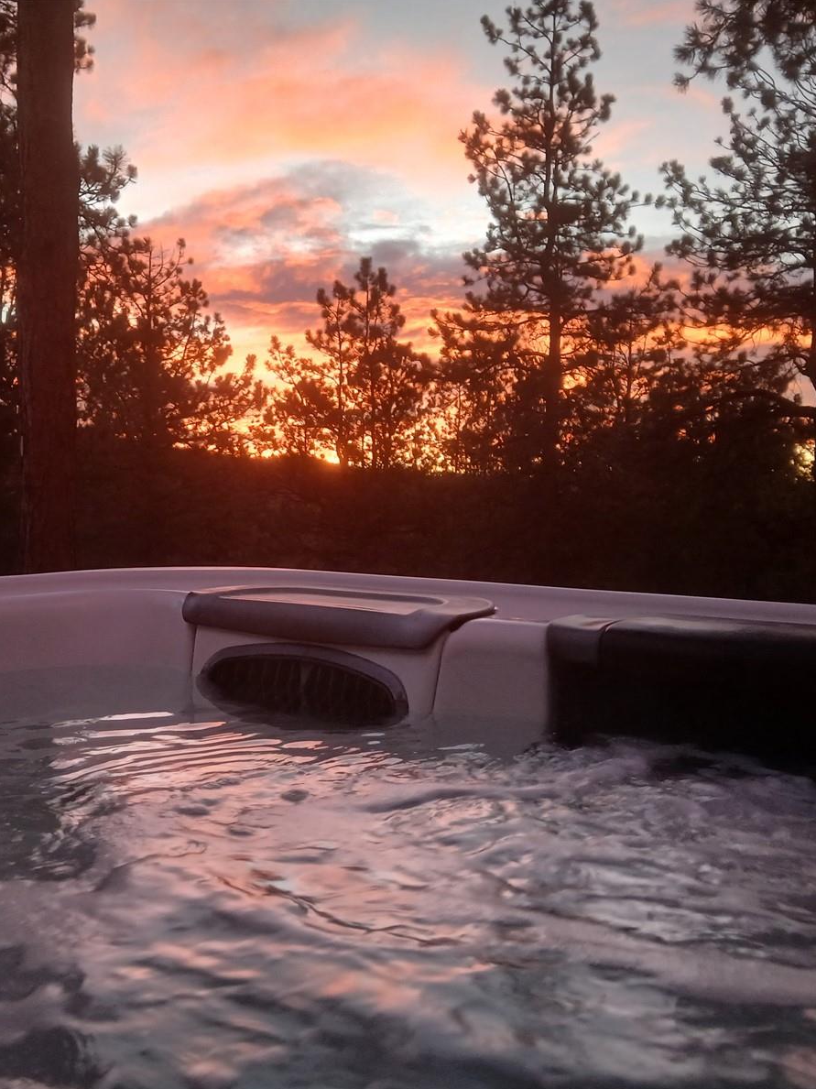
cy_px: 546
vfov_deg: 52.6
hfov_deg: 40.0
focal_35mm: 35
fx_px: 1101
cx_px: 245
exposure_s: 1/60
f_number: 1.8
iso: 160
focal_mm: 3.98
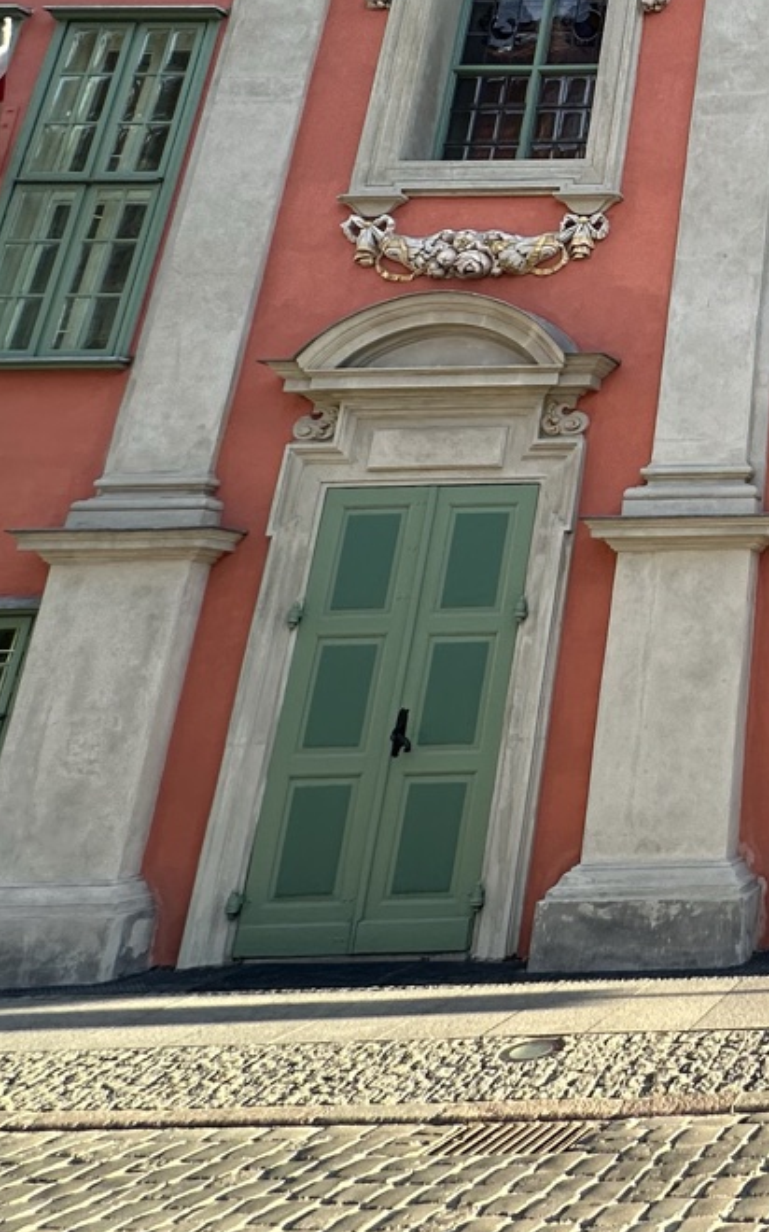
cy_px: 200
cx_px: 1105
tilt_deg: +22.4
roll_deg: +0.5
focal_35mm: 36
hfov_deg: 26.9
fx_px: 1208
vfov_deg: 49.9
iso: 40
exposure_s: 1/203
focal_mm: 2.22
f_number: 2.2
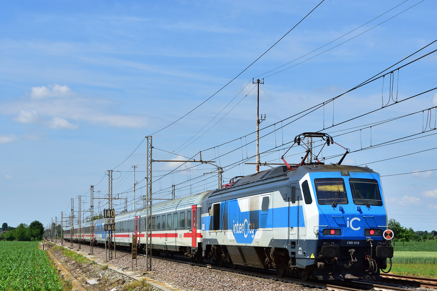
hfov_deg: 31.0
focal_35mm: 65
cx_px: 171
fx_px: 786
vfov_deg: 20.9
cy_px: 213
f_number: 7.1
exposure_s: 1/800
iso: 200
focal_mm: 29
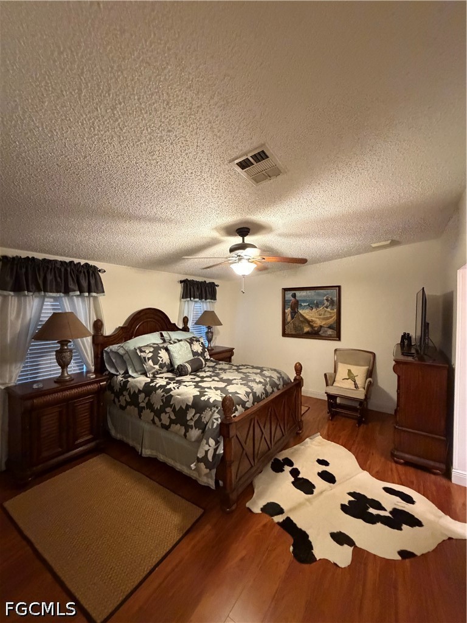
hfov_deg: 85.7
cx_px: 234
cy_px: 312
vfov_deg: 102.1
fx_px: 252
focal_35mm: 14
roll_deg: +0.3
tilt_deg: -0.6
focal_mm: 2.22
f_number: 2.2
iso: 1250
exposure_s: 1/60
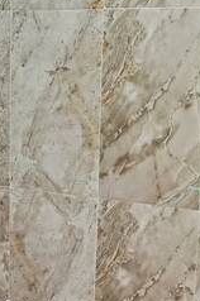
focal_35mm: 121
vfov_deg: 16.7
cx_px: -6
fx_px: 1011
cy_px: 286
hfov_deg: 11.2
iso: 437
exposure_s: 1/50
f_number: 1.9
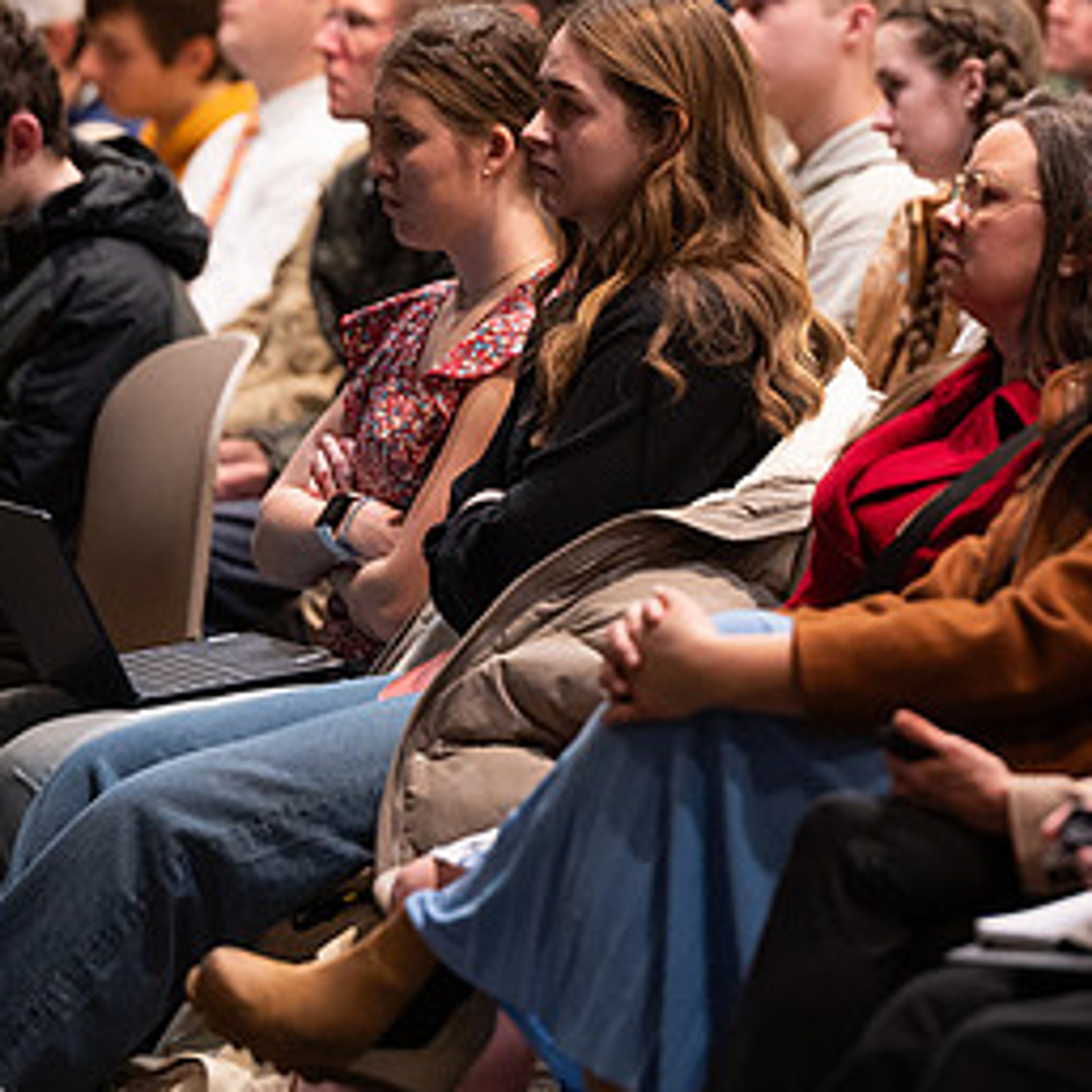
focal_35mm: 383
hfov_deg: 4.6
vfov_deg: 4.6
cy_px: 289
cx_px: 642
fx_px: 13669
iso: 2500
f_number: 3.5
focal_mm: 200
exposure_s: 1/400
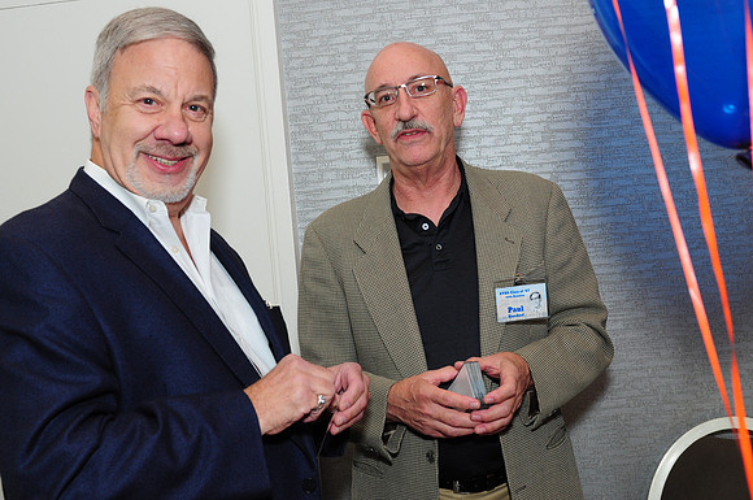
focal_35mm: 40
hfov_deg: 48.0
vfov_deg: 32.9
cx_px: 376
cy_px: 250
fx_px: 846
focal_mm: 27
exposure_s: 1/60
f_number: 5
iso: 500
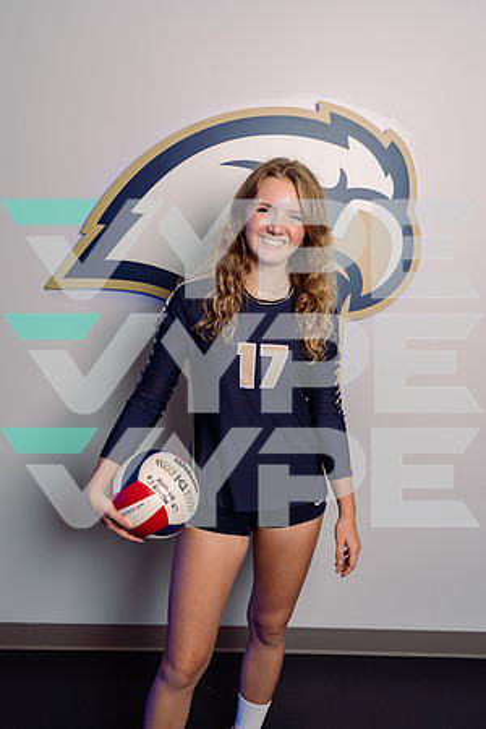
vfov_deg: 54.4
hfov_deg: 37.9
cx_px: 243
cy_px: 364
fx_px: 709
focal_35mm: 35
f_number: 7.1
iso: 400
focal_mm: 35
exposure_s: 1/250
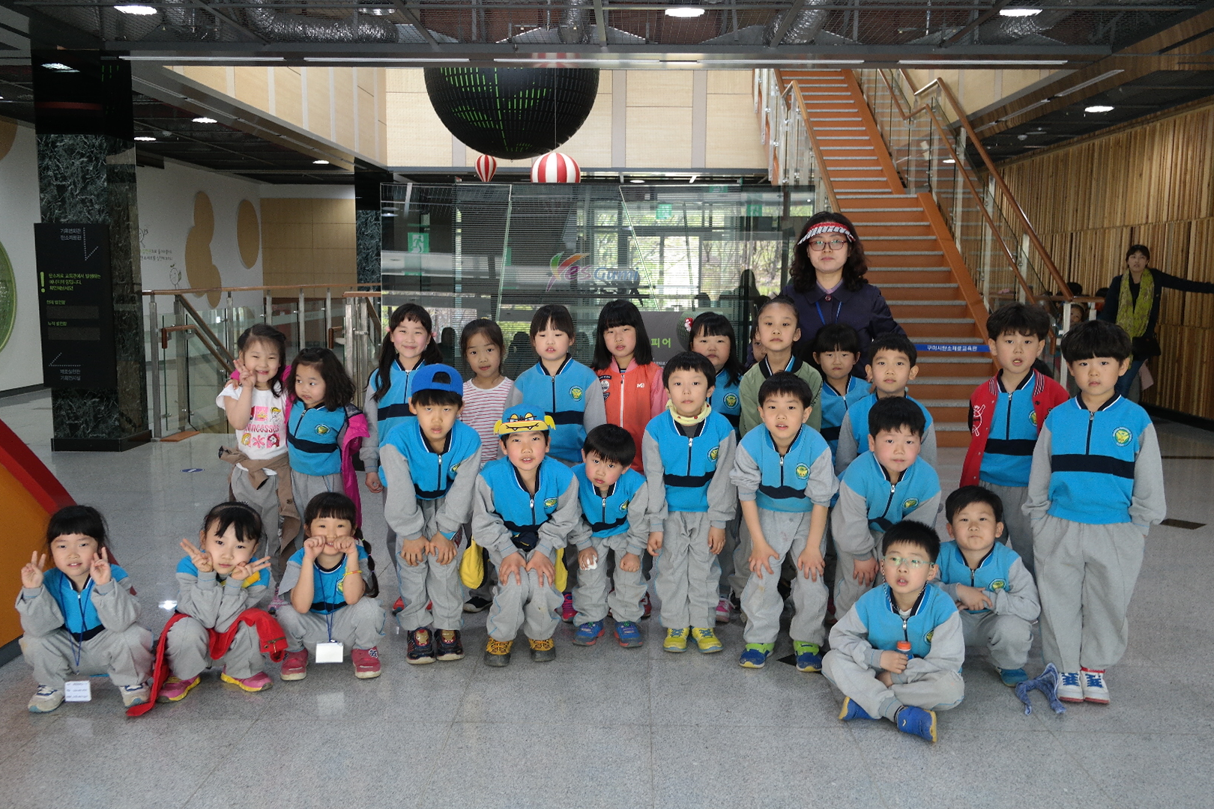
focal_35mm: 32
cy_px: 426
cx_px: 621
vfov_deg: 41.1
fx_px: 1079
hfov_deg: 58.7
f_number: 3.5
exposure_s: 1/40
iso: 400
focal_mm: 20
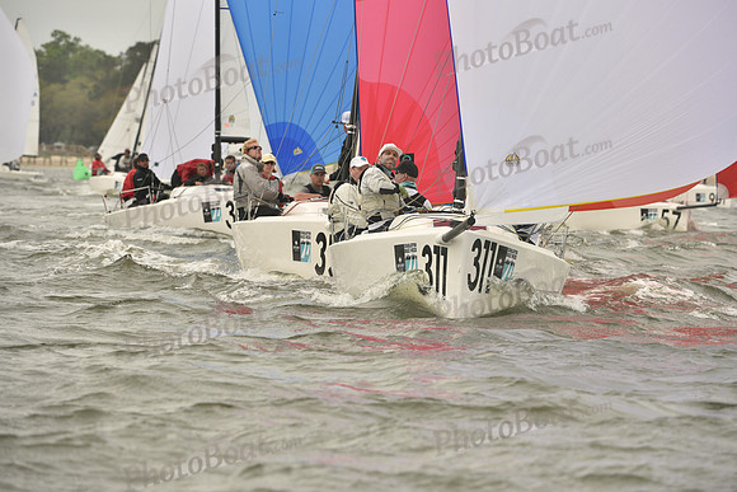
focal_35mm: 290
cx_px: 368
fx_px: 5938
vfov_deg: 4.7
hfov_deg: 7.1
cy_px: 246
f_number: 8
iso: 320
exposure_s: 1/1000
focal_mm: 290
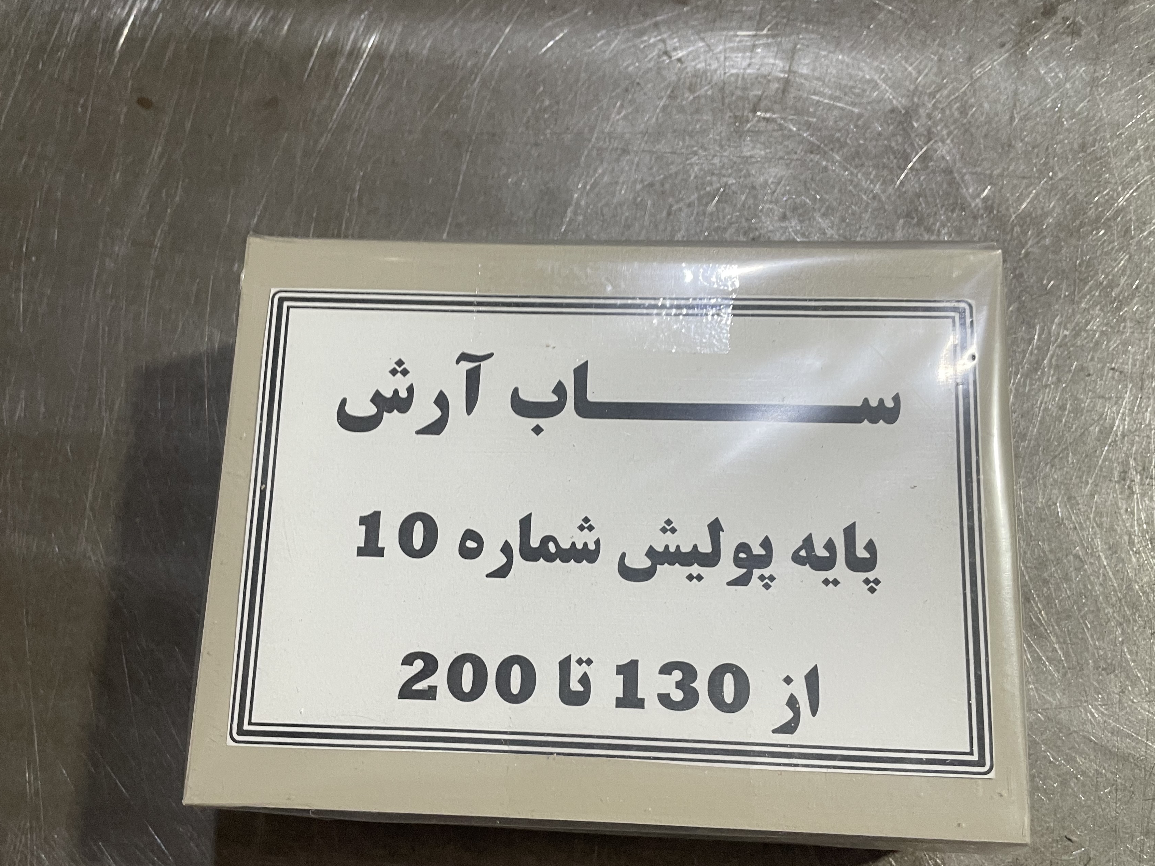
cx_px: 543
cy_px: 515
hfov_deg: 58.3
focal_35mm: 31
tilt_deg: -76.5
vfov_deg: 45.2
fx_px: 1034
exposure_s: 1/50
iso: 100
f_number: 1.6
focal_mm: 4.2
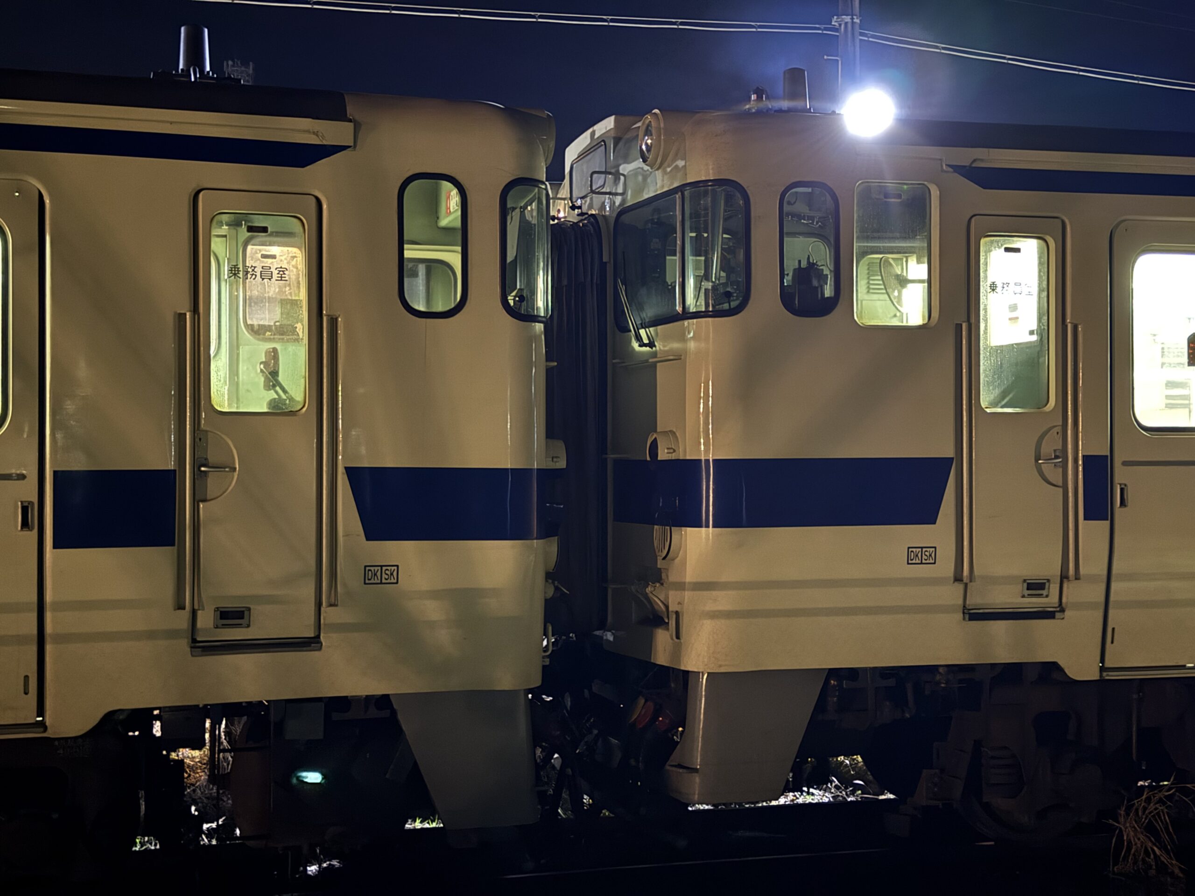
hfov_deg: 39.7
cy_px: 448
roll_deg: +0.0
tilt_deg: +0.6
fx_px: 1657
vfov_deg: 30.3
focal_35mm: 48
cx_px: 598
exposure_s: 1/2
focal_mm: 6.76
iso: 1000
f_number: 1.78
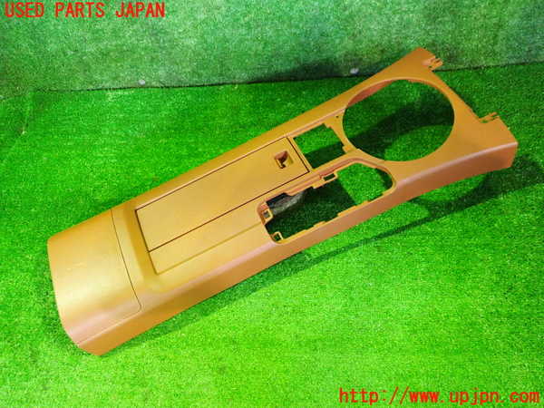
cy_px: 204
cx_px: 272
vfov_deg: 46.8
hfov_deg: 60.0
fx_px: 471
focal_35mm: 30
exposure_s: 1/25
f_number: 2.3
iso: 800
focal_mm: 5.4
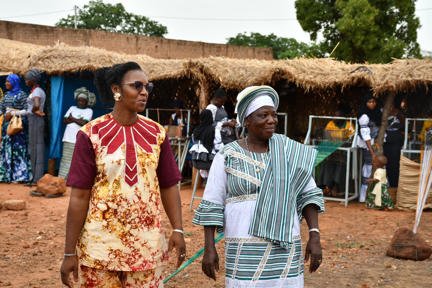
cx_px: 216
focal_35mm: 75
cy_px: 144
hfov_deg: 27.0
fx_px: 900
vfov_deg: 18.2
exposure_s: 1/250
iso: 200
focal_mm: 50
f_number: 7.1
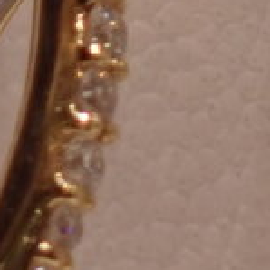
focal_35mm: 710
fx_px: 6265
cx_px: 228
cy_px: 256
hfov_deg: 2.5
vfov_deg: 2.5
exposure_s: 1/100
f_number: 4.9
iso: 200
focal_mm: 18
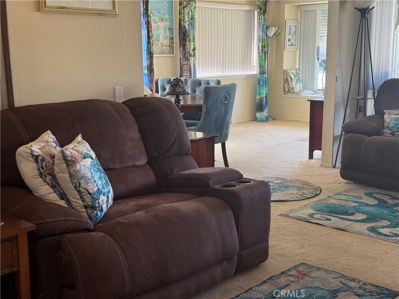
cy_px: 150
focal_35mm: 48
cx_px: 200
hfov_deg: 39.7
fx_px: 553
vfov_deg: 30.3
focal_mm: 6.76
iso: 100
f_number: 1.78
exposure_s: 1/94
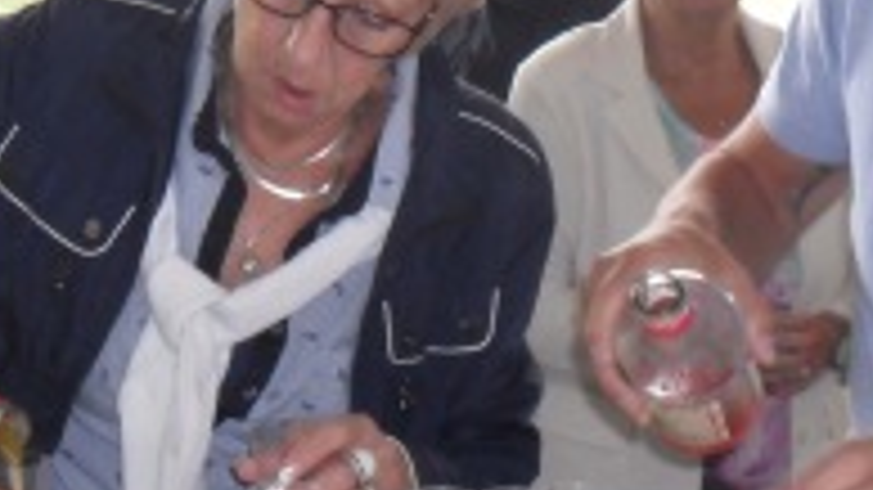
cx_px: 626
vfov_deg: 12.2
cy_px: 252
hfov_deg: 21.4
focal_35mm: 99
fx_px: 2291
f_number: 4.5
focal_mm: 7.8
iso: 320
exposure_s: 1/45
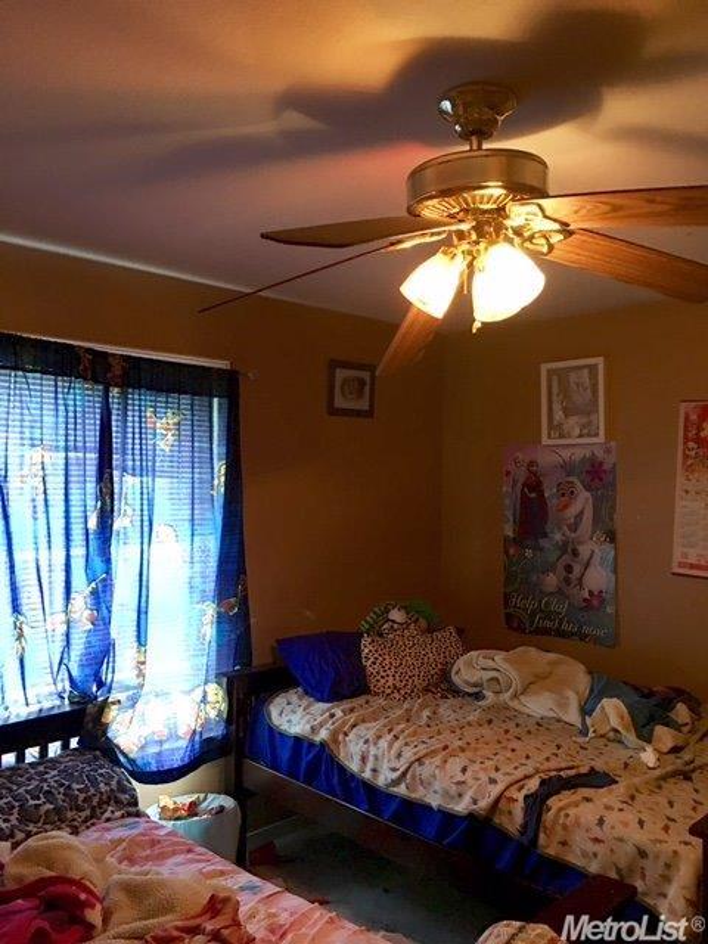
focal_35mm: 29
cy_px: 472
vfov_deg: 61.7
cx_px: 354
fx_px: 791
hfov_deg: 48.2
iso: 64
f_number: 2.2
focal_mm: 4.15
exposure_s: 1/4
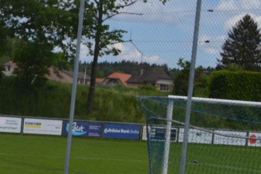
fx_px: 1124
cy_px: 200
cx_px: -193
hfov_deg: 12.3
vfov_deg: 8.8
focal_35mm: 155
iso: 100
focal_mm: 28
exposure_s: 1/250
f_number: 8
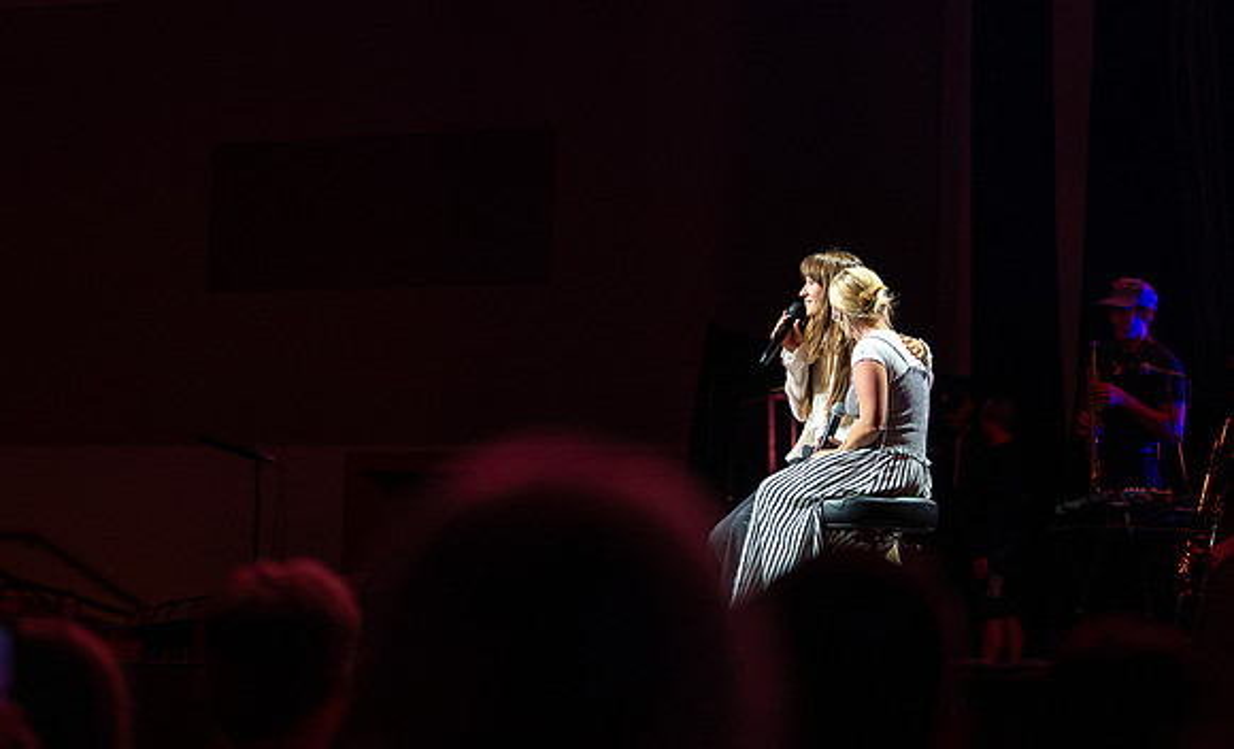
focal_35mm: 152
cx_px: 449
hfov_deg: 13.8
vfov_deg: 8.4
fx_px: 5078
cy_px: 175
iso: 400
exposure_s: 1/125
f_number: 2.8
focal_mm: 99
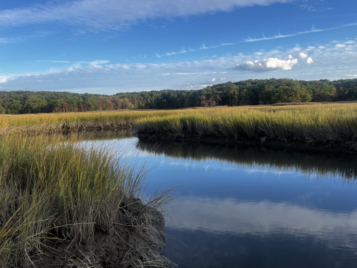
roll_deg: +1.9
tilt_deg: -5.9
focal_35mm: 30
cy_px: 139
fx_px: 310
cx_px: 173
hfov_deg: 59.9
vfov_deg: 46.8
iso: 50
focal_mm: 5.1
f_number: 1.6
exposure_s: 1/1279
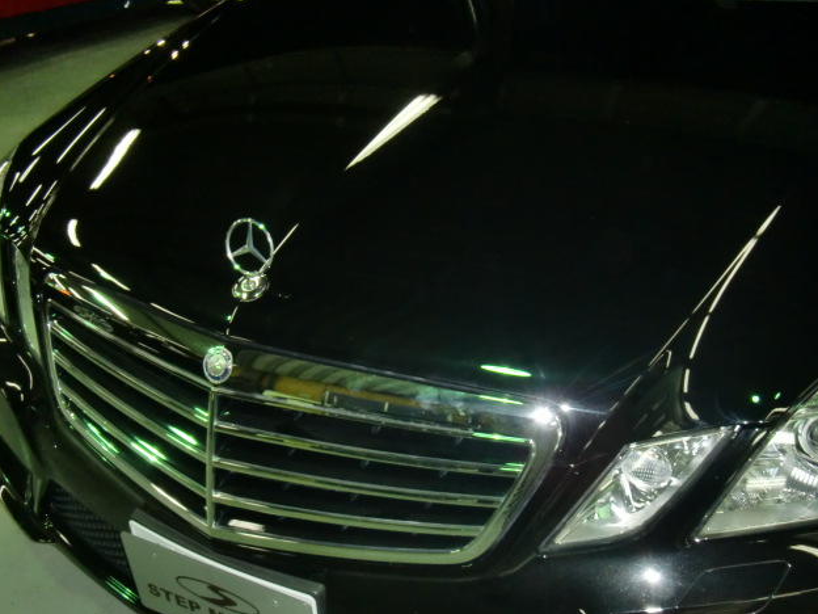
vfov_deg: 36.8
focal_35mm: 39
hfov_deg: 47.9
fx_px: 922
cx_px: 409
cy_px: 303
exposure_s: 1/40
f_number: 3.9
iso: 200
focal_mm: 6.66
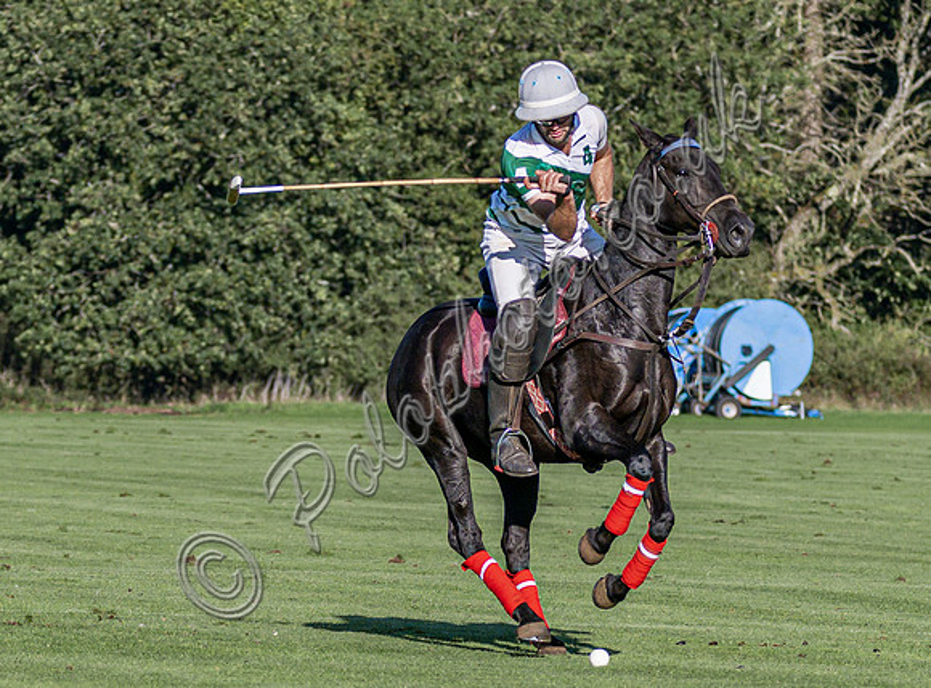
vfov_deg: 3.2
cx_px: 33
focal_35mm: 460
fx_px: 12309
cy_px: 663
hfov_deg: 4.3
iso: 400
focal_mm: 130
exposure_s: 1/3200
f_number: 4.8
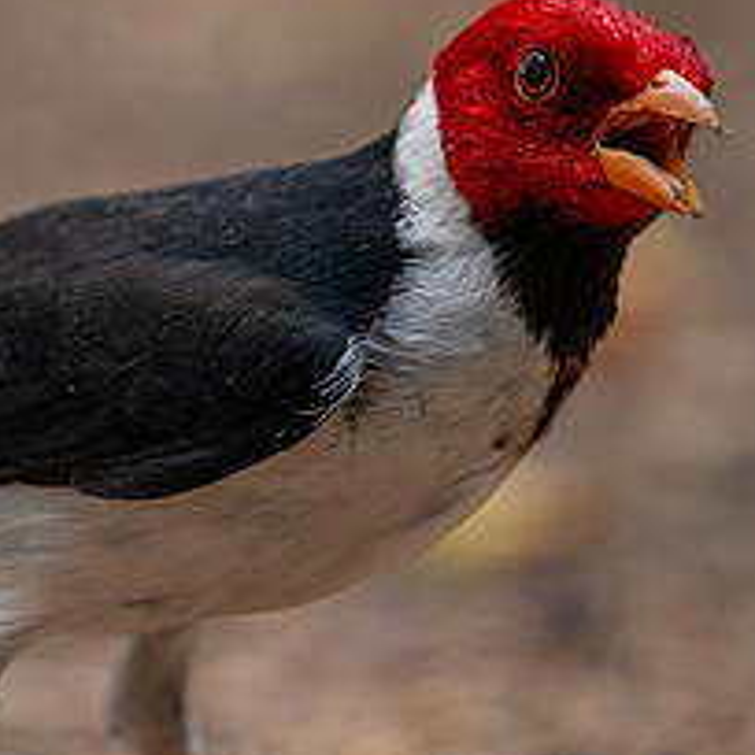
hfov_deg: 1.4
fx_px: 29981
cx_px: 89
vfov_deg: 1.4
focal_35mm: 1215
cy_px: 365
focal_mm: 400
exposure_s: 1/1000
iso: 450
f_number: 4.5
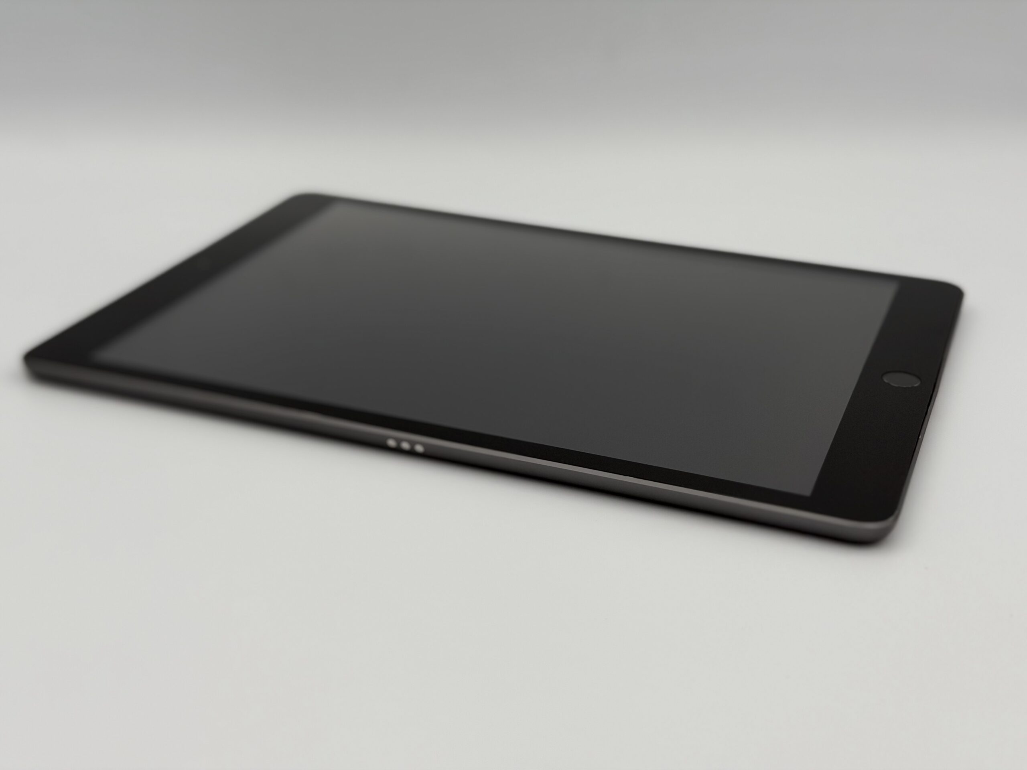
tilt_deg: -24.8
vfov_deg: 30.3
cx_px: 514
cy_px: 385
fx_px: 1424
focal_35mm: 48
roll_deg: -0.7
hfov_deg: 39.7
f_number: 1.78
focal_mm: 6.76
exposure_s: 1/855
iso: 64
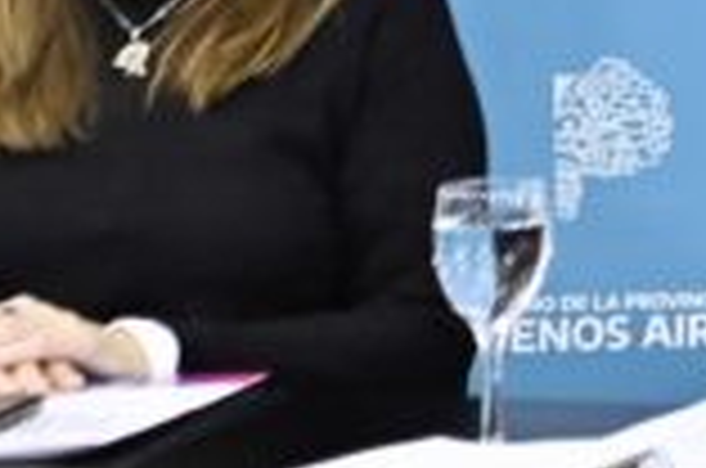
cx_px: 2042
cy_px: -610
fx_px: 6145
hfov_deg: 6.1
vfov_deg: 4.3
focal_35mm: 314
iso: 3200
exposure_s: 1/400
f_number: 3.2
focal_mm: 48
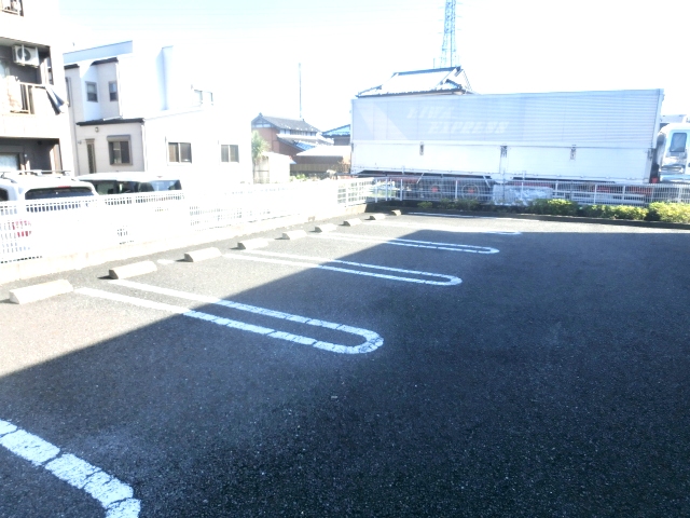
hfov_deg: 71.6
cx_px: 345
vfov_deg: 56.8
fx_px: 478
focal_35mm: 24
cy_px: 259
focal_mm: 4.24
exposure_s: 1/800
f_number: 3
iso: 80
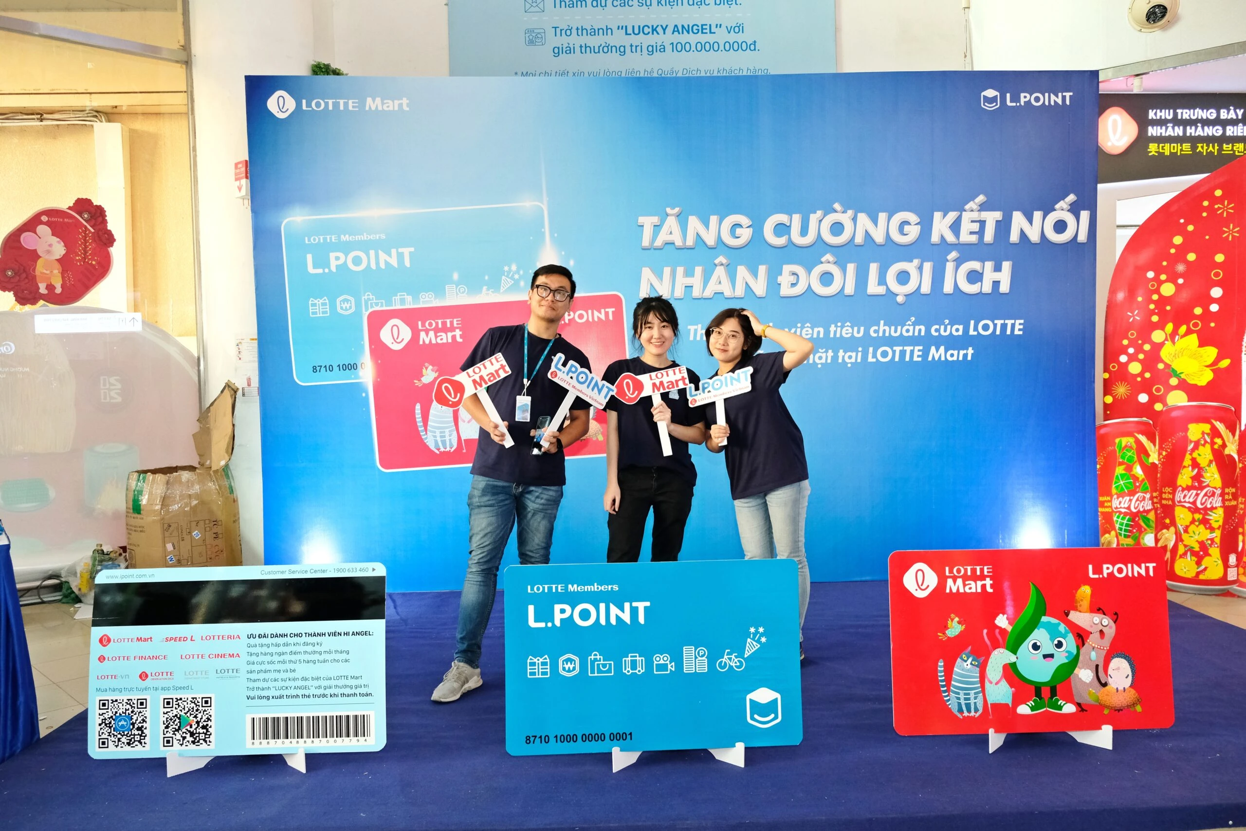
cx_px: 623
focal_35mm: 27
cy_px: 416
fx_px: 934
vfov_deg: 47.9
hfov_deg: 67.4
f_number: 3.6
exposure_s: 1/100
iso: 1600
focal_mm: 18
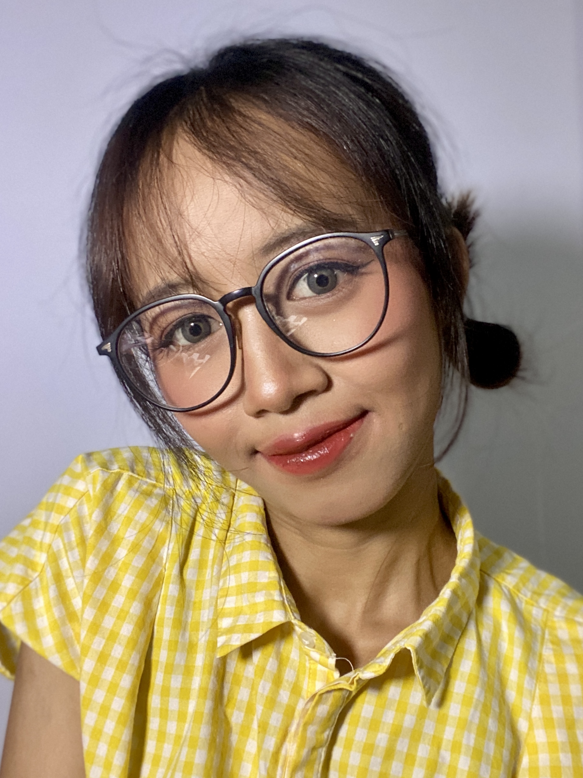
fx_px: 674
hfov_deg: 46.8
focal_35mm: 30
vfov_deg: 60.0
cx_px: 292
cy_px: 389
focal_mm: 2.71
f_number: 2.2
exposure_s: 1/25
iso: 400
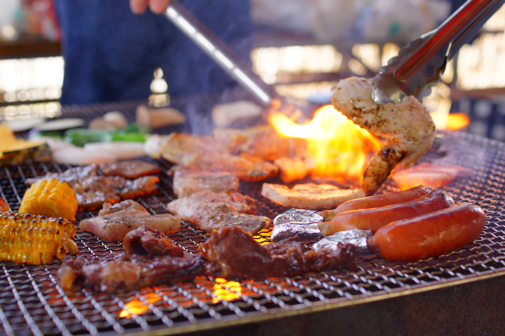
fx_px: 736
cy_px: 168
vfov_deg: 25.7
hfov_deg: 37.9
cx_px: 252
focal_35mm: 52
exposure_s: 1/125
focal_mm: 35
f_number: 3.5
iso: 200
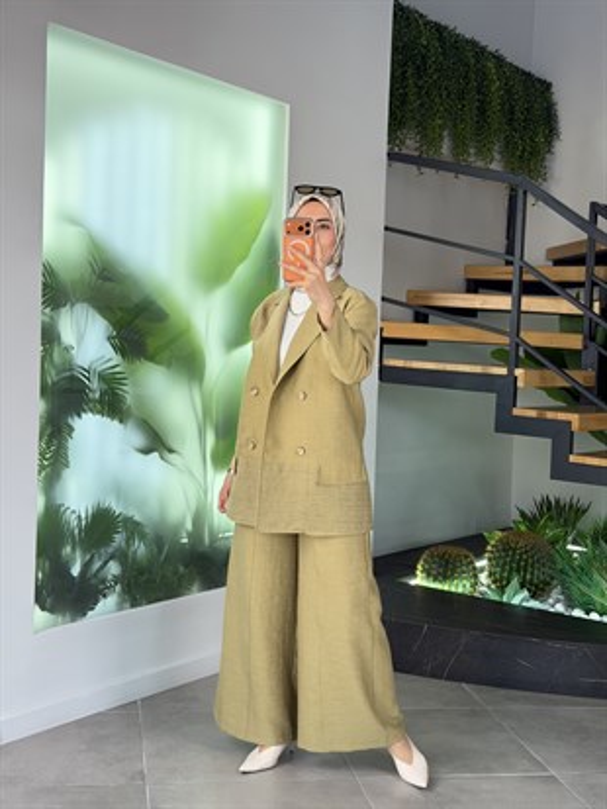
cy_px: 404
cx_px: 304
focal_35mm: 48
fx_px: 1122
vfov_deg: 39.6
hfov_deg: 30.3
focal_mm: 6.76
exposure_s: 1/175
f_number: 1.78
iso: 64
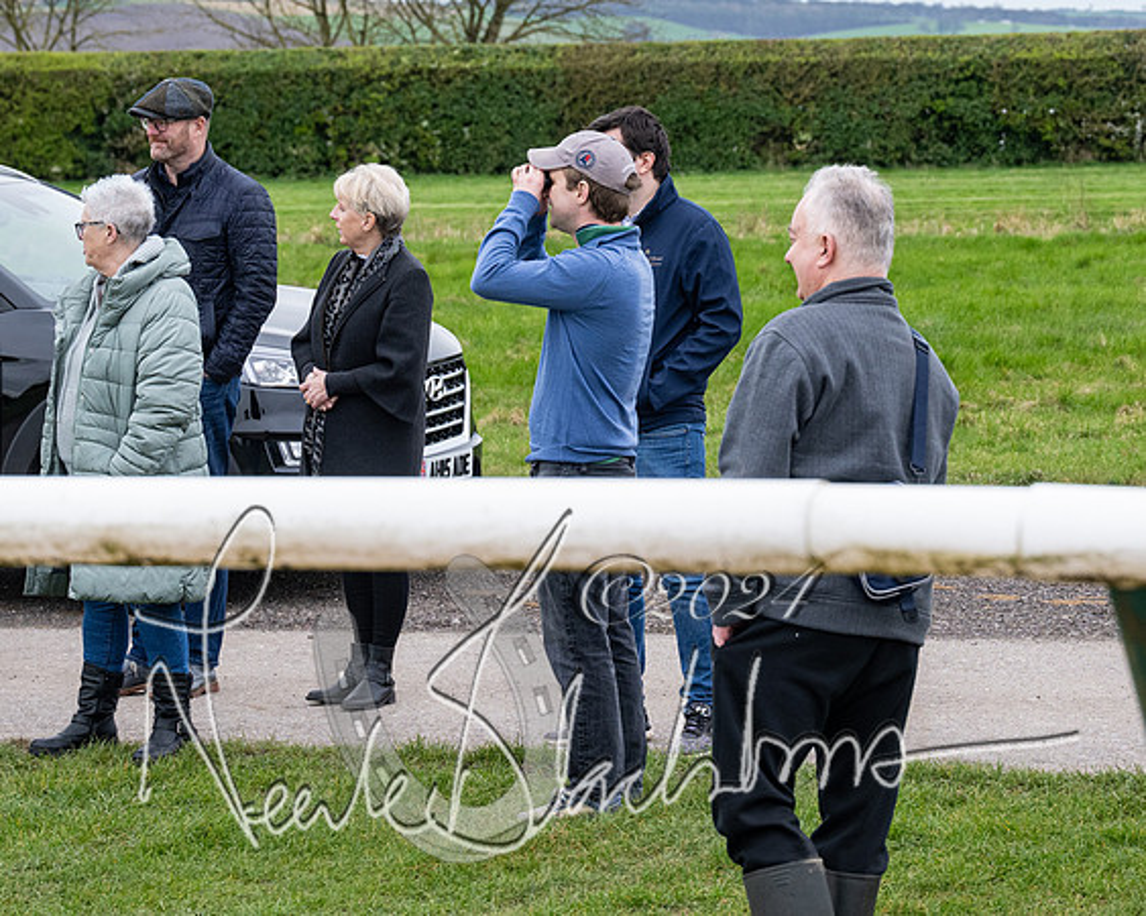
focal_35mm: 148
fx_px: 5015
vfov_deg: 10.4
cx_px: 692
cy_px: 344
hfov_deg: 13.0
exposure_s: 1/1000
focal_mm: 70
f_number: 5
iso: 500
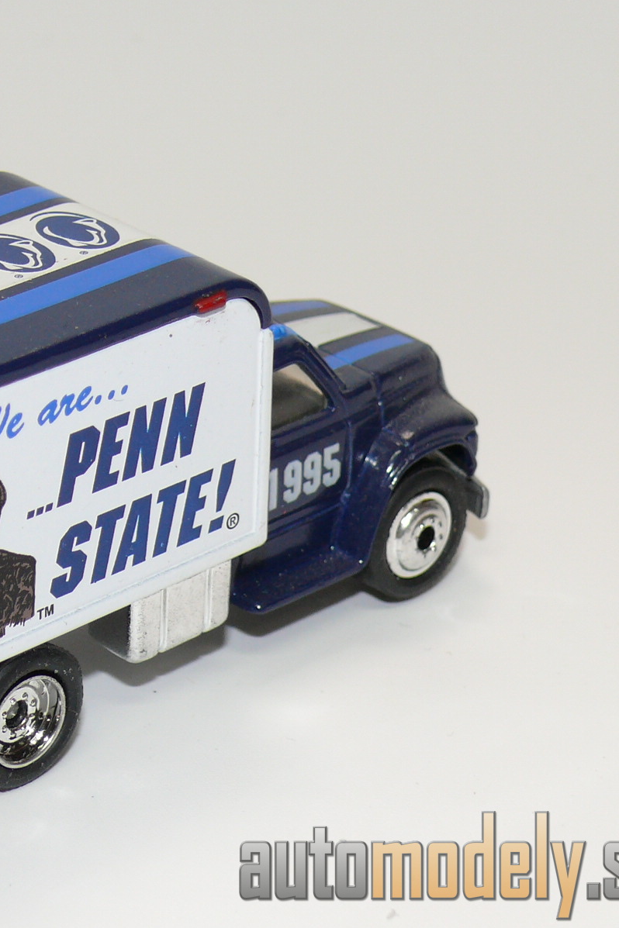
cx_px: 61
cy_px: 464
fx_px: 3121
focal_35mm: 121
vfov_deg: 16.9
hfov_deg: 11.3
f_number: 4
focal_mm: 12.3
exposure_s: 1/30
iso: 100
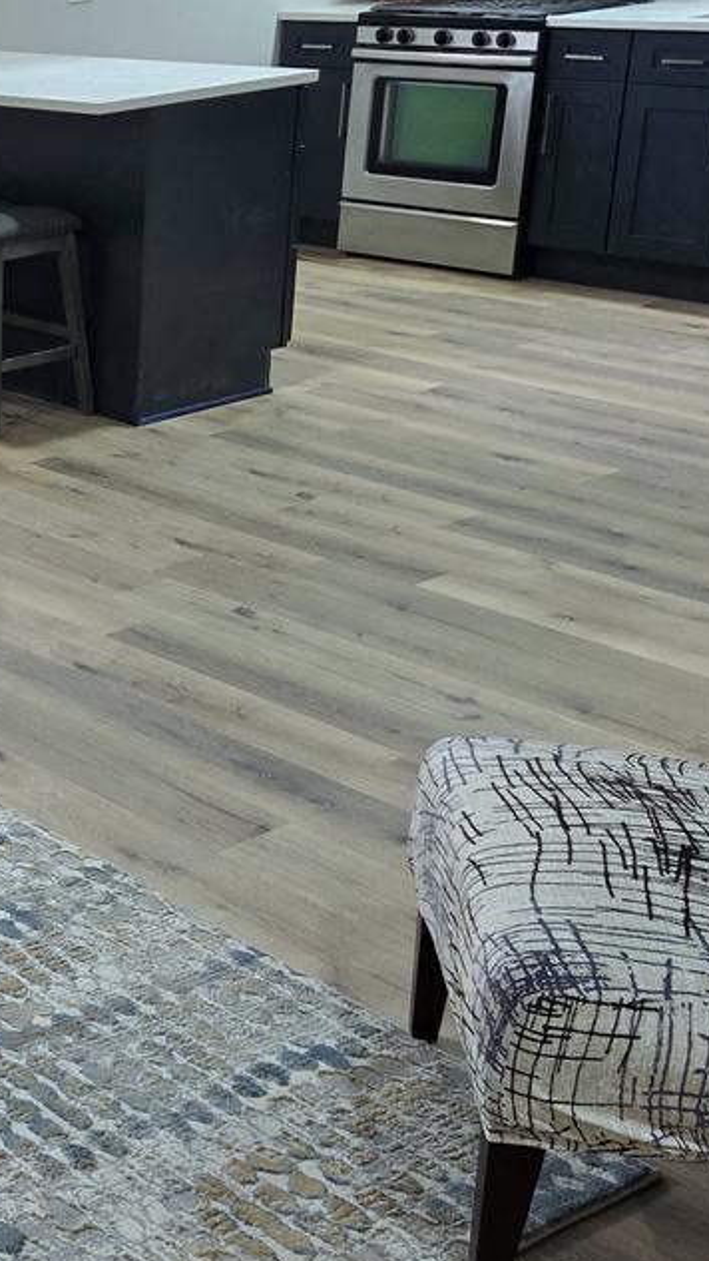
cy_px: 578
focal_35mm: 57
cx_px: -285
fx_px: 1905
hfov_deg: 19.0
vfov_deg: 36.6
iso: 160
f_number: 1.8
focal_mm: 5.4
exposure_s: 1/120
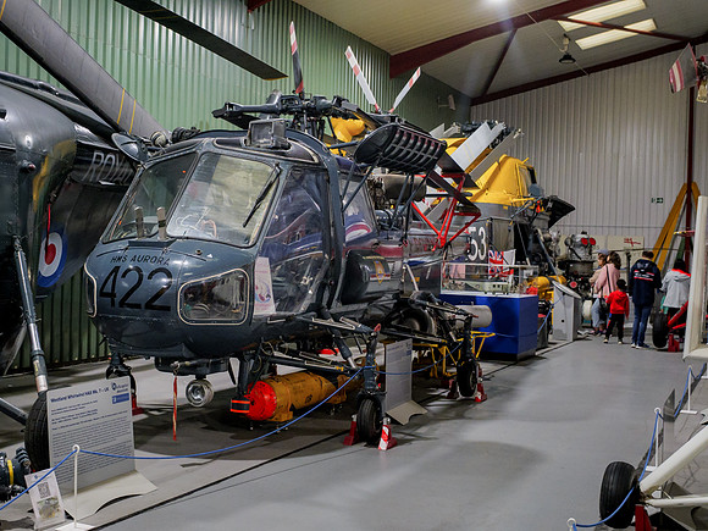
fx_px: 912
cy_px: 258
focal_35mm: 45
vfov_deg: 32.5
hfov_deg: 42.4
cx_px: 315
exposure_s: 1/60
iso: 2000
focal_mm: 20
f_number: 3.3
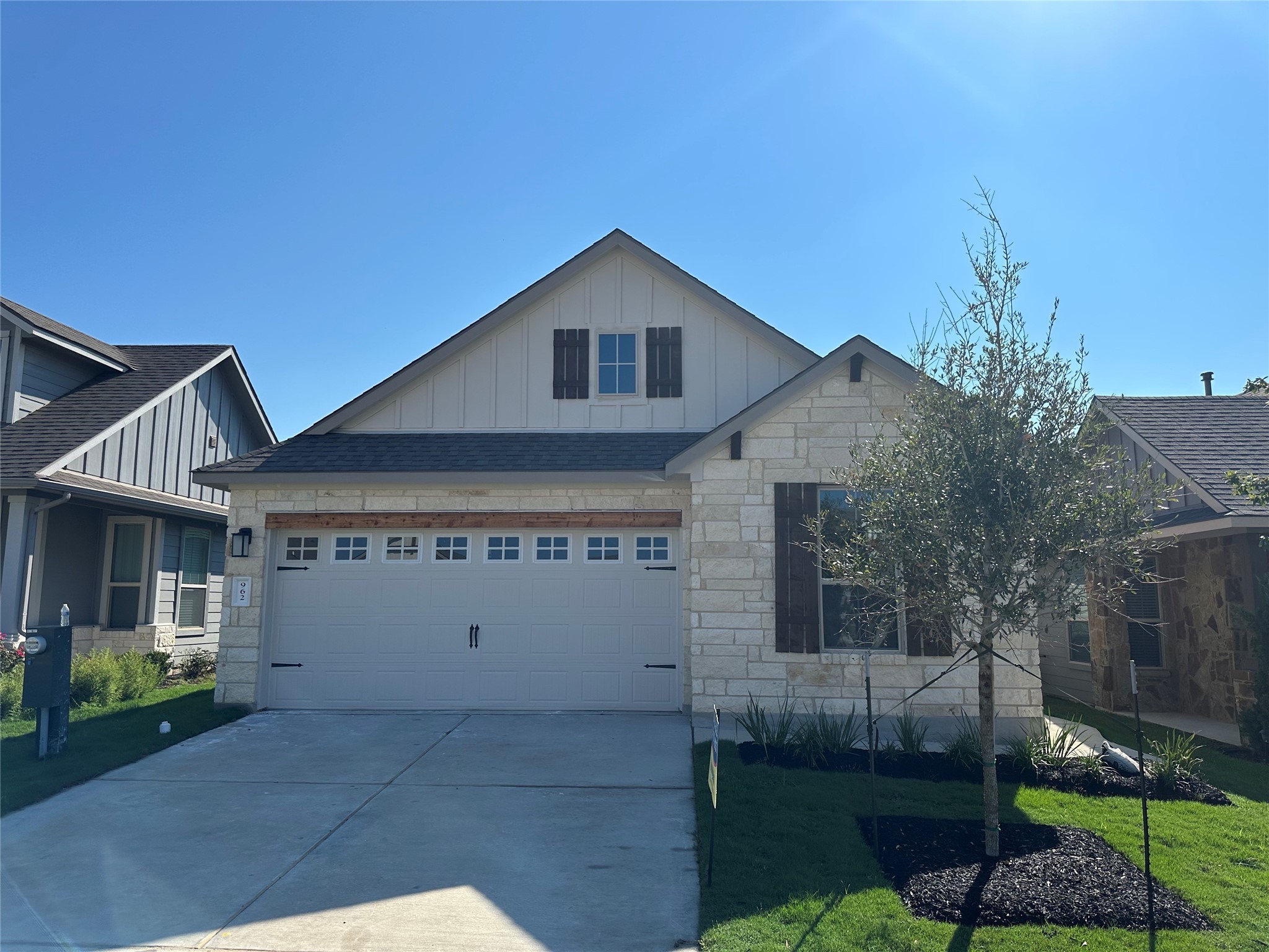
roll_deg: +0.3
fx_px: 880
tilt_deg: +7.8
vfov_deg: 56.8
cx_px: 634
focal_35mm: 24
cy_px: 476
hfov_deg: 71.6
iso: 80
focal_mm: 6.86
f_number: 1.78
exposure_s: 1/7576
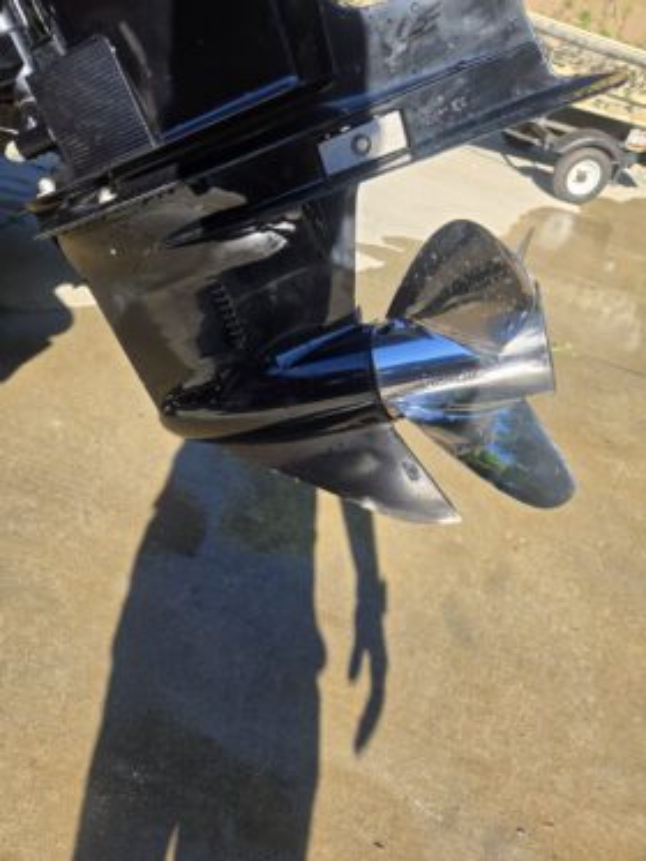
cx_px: 323
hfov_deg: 58.9
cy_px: 430
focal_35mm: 23
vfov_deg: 73.9
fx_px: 572
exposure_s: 1/624
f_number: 1.8
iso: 25
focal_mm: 5.4
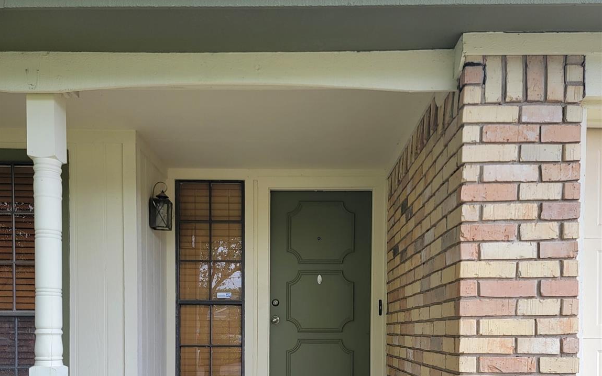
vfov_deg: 35.0
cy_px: 344
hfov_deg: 56.7
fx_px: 558
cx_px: 301
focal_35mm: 34
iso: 16
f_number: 1.8
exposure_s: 1/147
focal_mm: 6.7
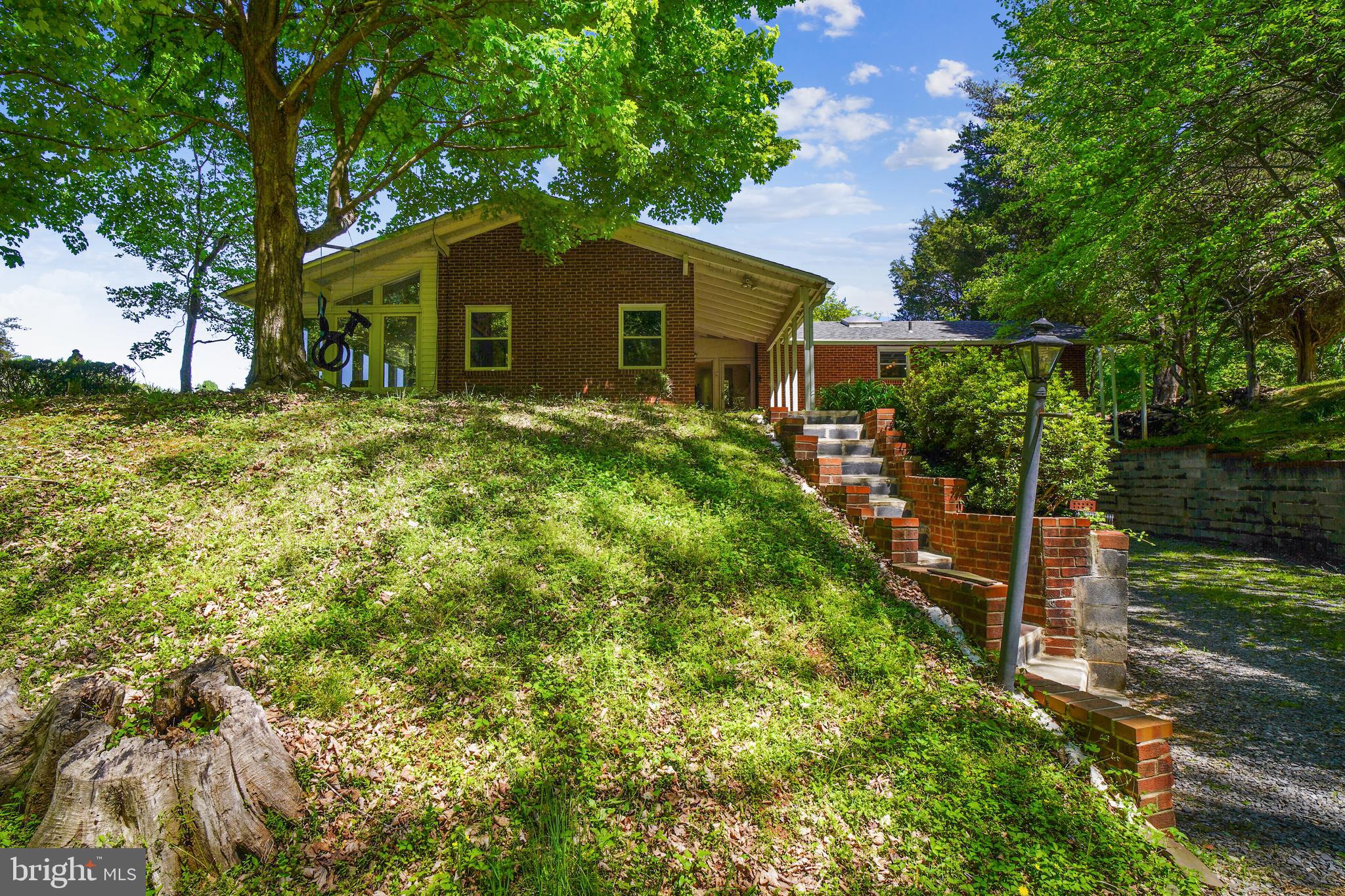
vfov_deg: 67.4
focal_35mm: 18
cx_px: 672
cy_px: 448
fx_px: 672
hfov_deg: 90.0
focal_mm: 18
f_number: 8
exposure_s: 1/125
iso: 100
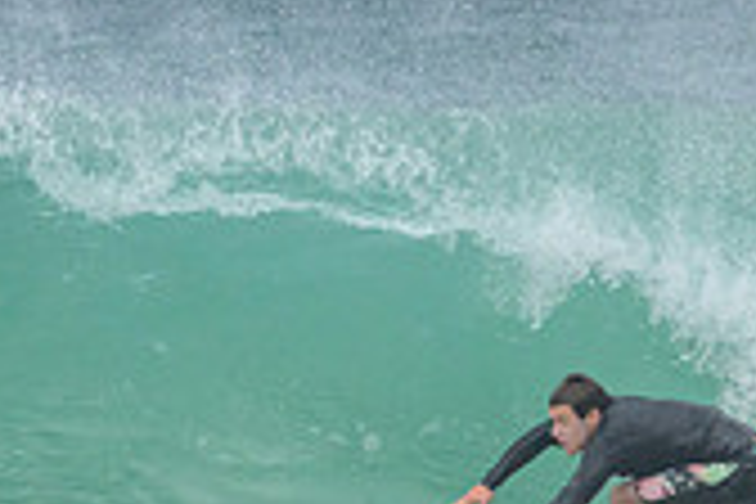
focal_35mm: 2758
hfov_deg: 0.7
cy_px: 601
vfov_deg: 0.5
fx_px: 57913
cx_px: 360
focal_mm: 800
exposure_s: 1/2000
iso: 1250
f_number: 11
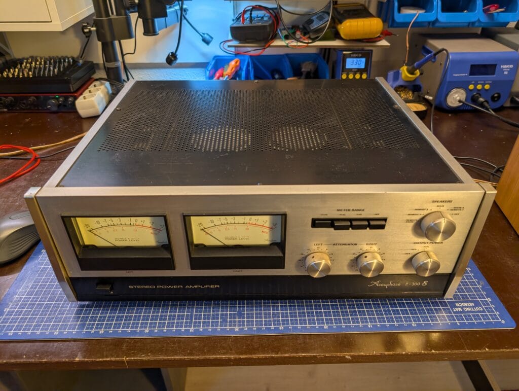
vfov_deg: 56.9
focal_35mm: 24
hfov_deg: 71.5
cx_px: 260
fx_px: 360
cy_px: 196
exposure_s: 1/266
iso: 22
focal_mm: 6.9
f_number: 1.68
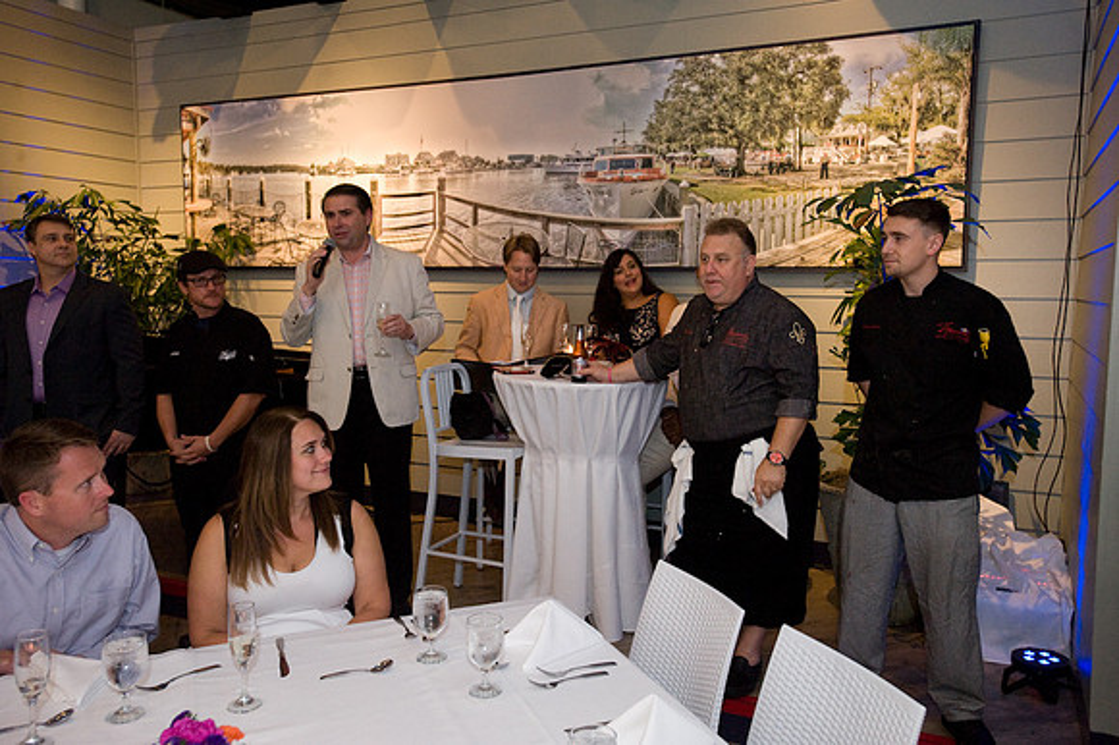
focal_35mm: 30
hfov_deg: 62.0
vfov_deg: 43.6
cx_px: 560
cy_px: 372
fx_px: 932
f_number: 5.6
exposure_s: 1/125
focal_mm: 30
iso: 3200
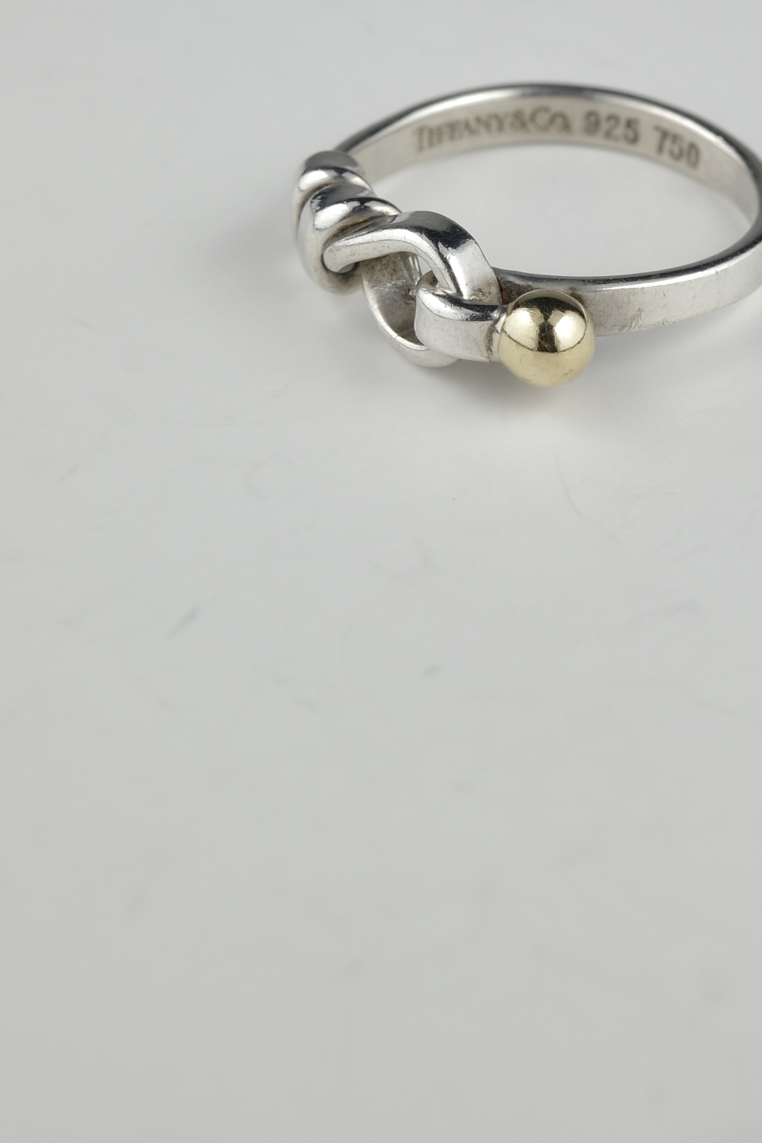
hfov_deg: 13.3
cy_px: 233
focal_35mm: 103
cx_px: 544
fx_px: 3270
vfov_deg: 19.6
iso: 100
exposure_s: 1/50
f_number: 6.3
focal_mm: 26
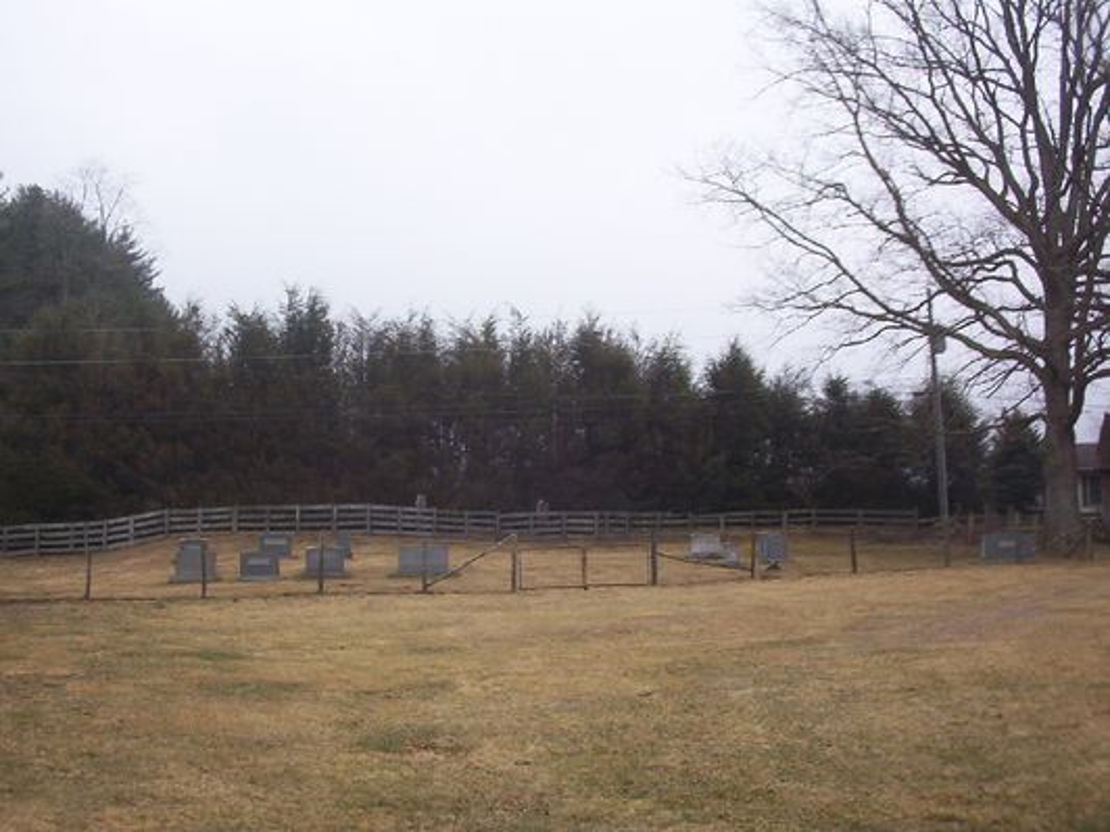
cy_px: 416
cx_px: 555
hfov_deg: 47.9
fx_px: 1251
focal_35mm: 39
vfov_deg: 36.8
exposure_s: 1/411
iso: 100
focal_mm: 6
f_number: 4.5
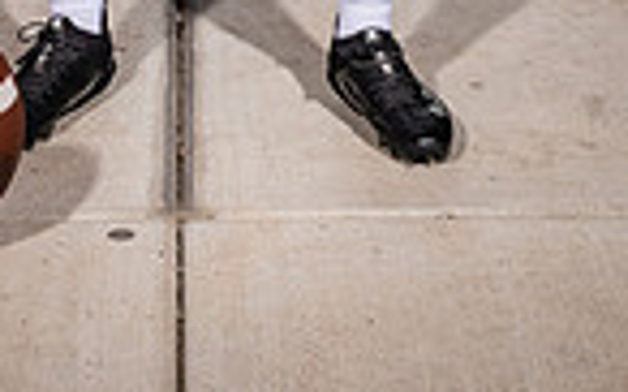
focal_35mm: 132
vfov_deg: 9.0
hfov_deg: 15.8
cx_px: 206
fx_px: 2257
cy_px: -538
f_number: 7.1
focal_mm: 42
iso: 160
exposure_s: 1/400
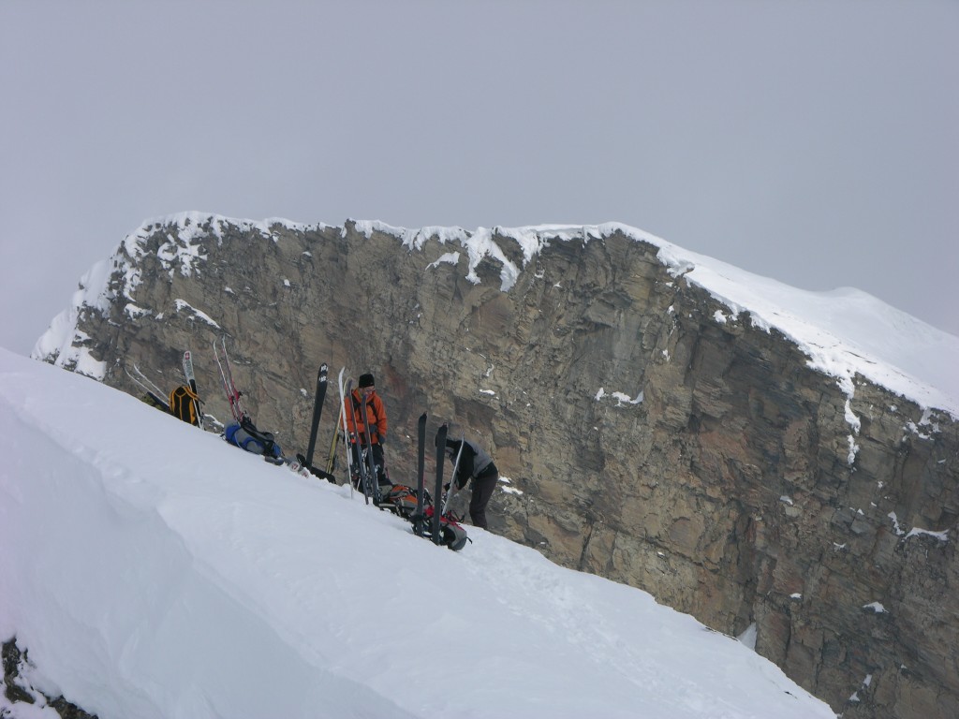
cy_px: 360
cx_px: 480
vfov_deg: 9.9
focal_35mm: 150
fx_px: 4156
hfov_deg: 13.2
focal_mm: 37.7
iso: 50
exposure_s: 1/622
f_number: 6.9
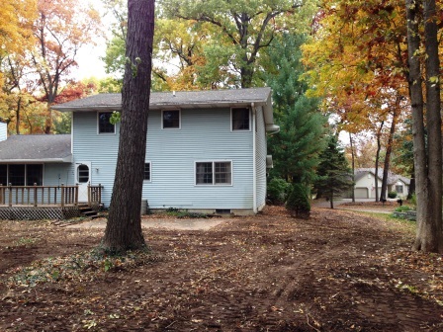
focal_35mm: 33
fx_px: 422
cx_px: 222
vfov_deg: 42.9
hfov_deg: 55.4
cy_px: 166
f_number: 2.4
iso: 64
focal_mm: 4.13
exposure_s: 1/60
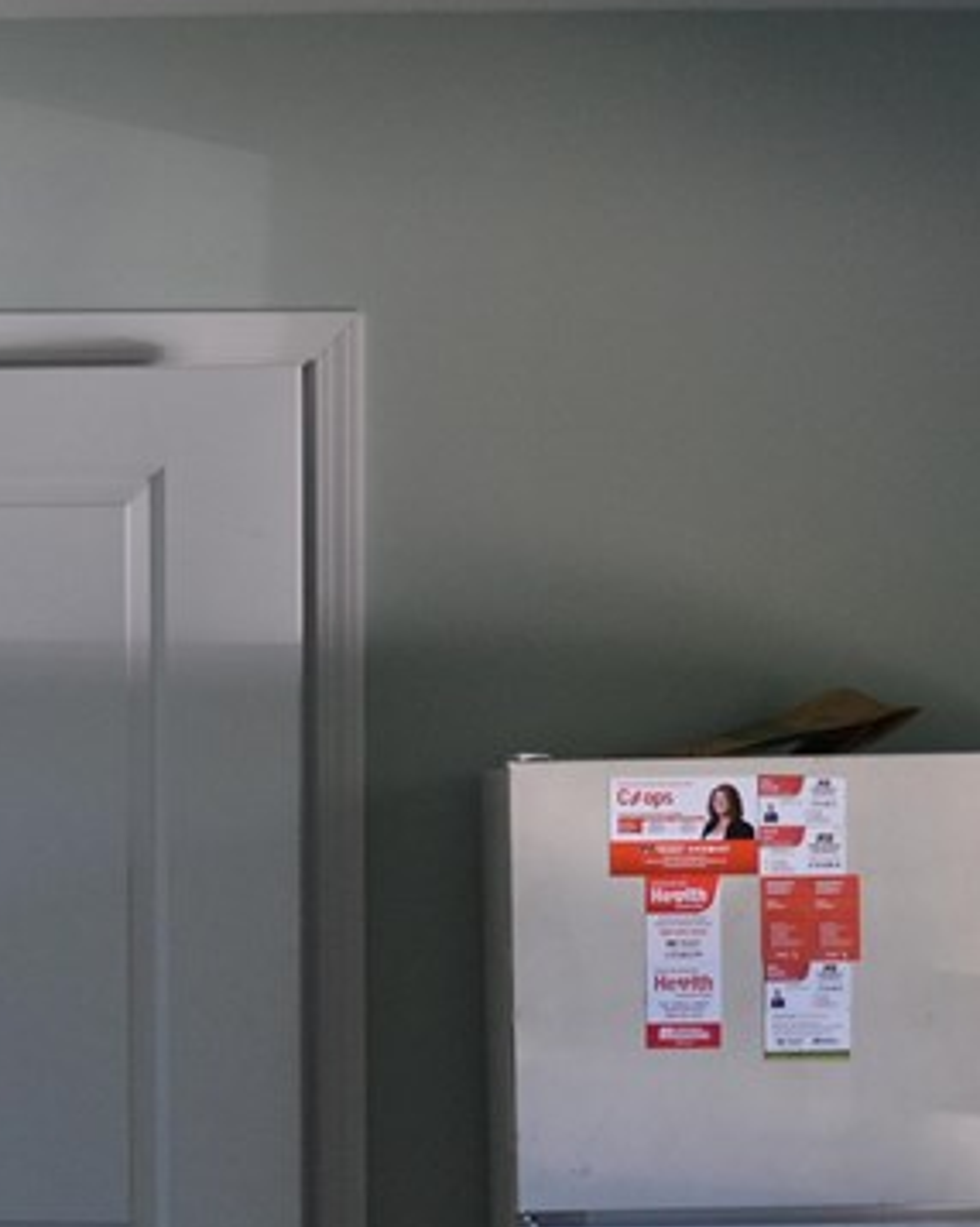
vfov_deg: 14.6
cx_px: 384
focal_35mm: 131
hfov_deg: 11.8
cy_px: 958
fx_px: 4753
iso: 400
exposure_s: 1/80
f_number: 4.5
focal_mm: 26
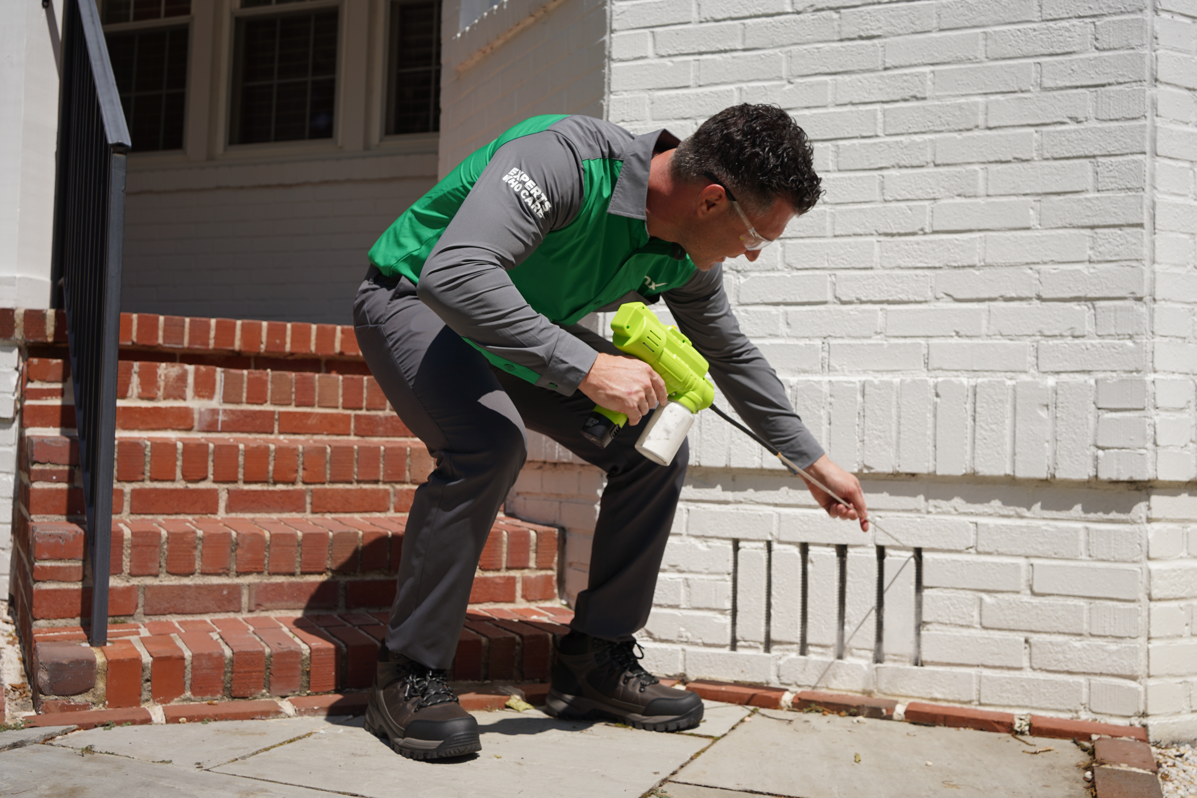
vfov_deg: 37.9
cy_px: 399
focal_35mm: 35
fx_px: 1164
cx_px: 598
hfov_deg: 54.4
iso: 100
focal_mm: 35
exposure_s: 1/640
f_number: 5.6
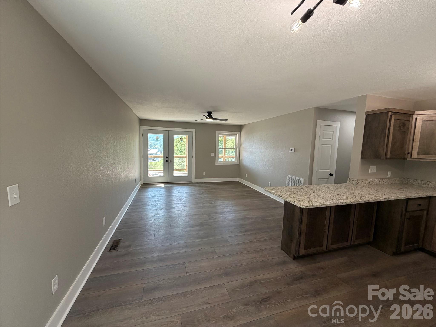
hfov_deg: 102.1
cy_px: 164
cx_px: 218
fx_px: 176
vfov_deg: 85.7
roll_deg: -1.0
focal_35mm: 14
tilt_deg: -5.6
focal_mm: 2.22
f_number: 2.2
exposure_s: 1/121
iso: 125
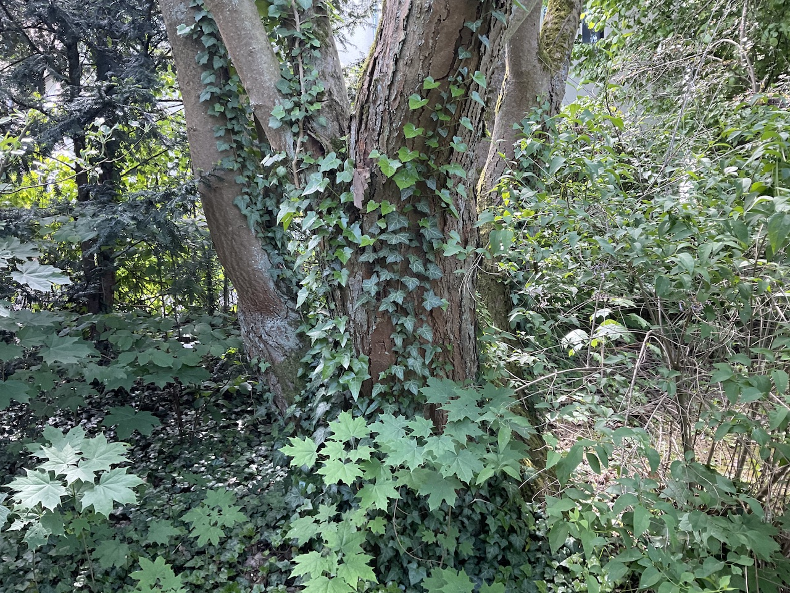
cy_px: 296
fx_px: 662
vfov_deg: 48.2
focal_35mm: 29
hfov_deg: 61.7
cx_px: 395
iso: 80
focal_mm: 3
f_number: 1.8
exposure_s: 1/60
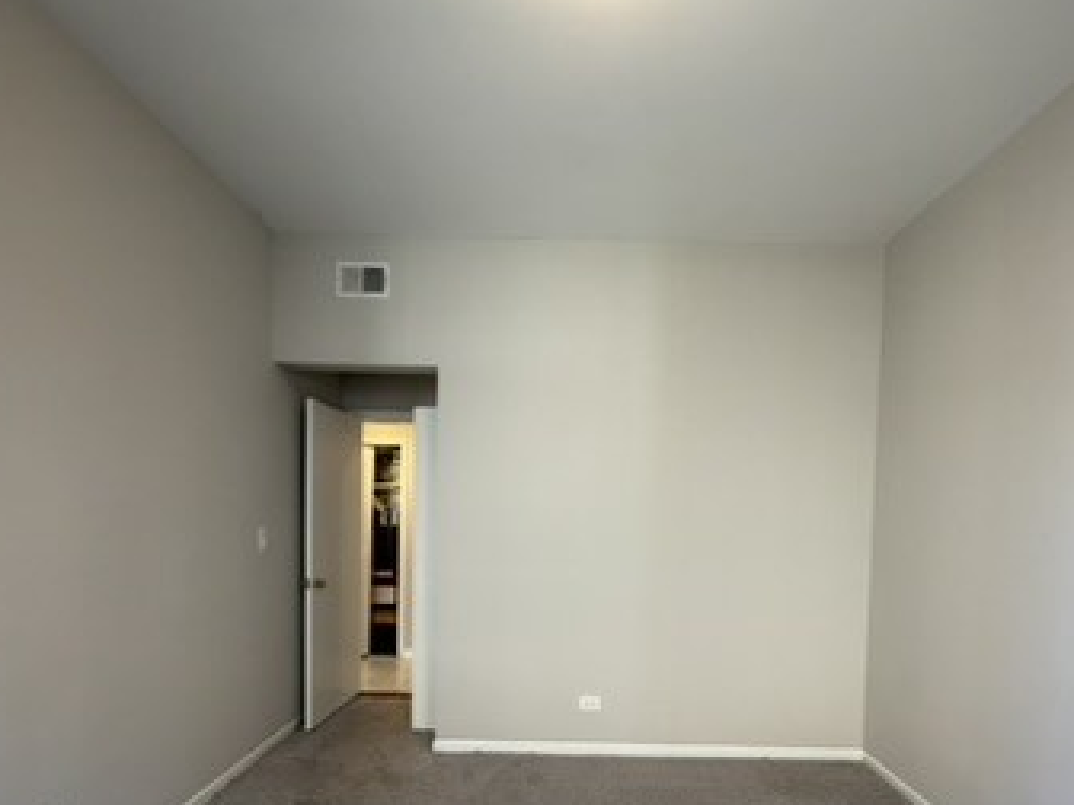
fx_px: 621
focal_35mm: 20
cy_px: 546
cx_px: 569
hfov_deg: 81.7
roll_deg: -0.9
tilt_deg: -3.6
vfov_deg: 64.0
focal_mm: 2.22
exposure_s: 1/120
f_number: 2.2
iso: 250
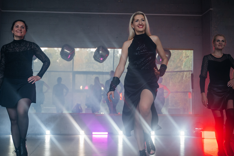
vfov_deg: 26.0
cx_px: 97
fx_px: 338
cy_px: 83
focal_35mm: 52
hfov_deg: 38.1
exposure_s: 1/125
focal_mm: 40
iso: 2000
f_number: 2.8
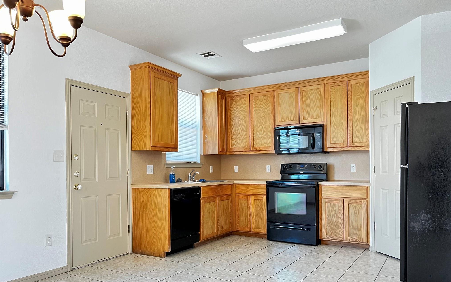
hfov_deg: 66.5
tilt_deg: -0.3
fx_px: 344
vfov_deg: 44.3
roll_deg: +0.8
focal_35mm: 28
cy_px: 171
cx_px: 228
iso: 320
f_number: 1.6
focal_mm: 5.1
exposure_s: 1/60
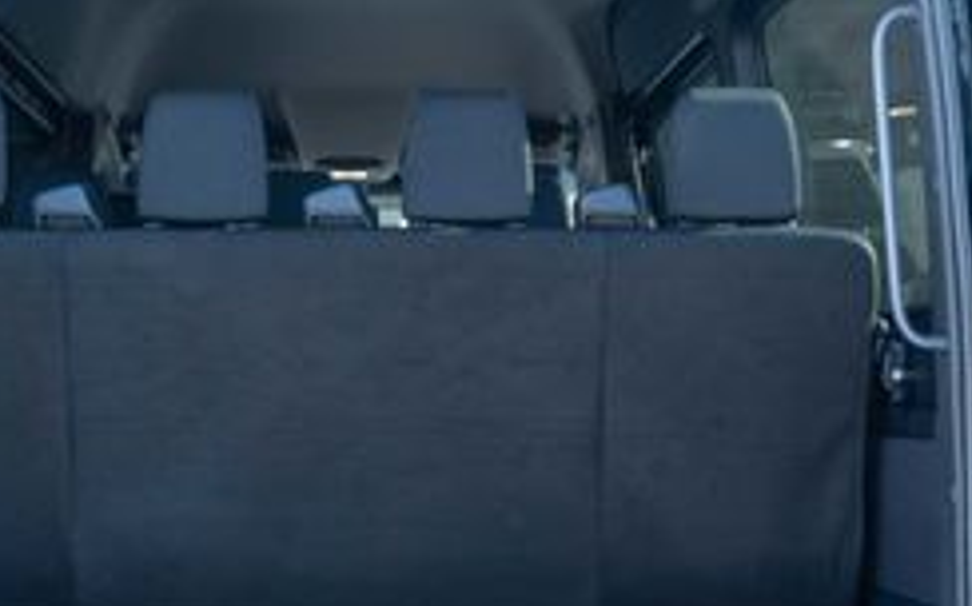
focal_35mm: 75
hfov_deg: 27.4
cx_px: 335
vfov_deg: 17.3
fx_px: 1985
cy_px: 269
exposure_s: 1/200
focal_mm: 28
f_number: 3.5
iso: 400
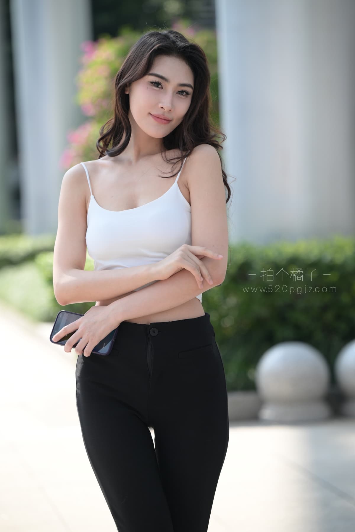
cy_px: 266
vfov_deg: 13.2
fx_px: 2293
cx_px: 178
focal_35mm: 155
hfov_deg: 8.9
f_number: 4
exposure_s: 1/500
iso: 160
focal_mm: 155
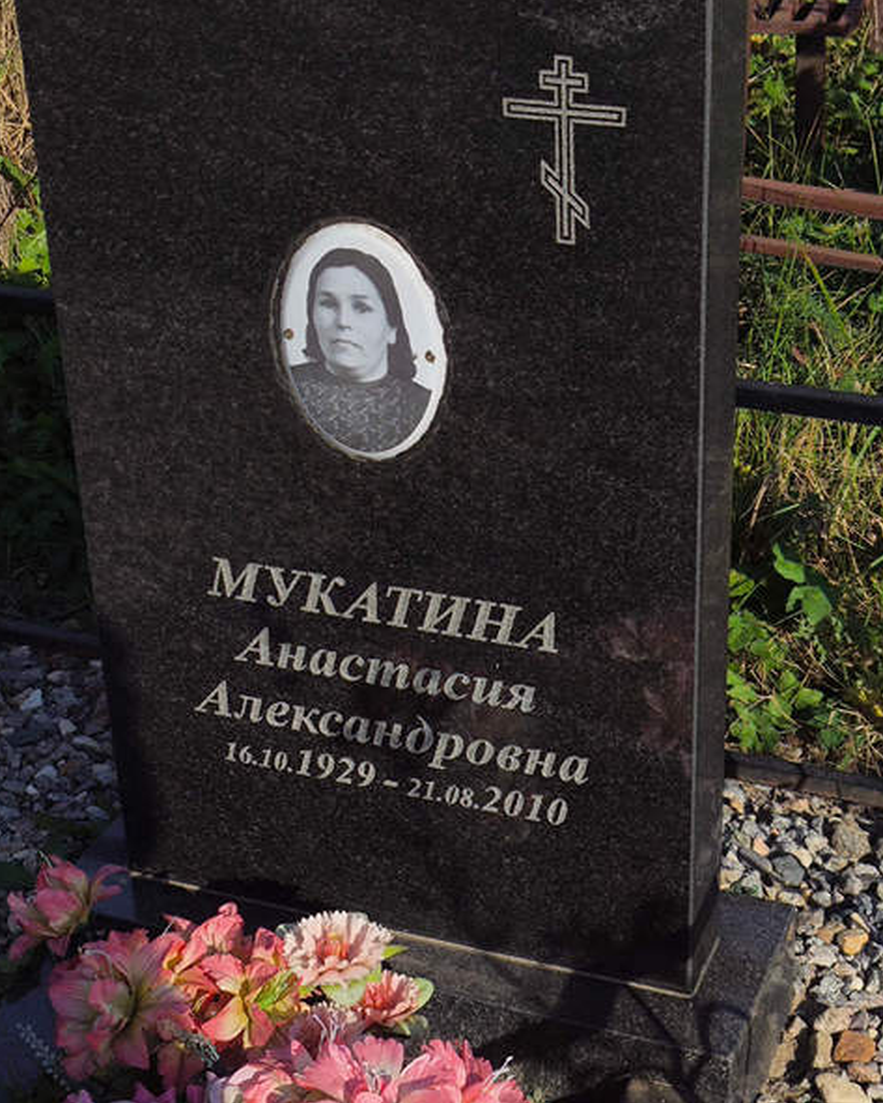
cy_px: 545
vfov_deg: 28.7
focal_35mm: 66
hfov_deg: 23.1
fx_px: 2155
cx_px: 470
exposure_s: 1/2495
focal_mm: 4.71
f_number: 1.7
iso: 50
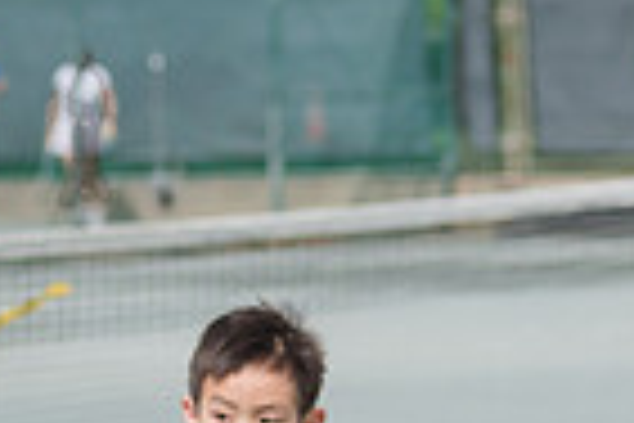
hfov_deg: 5.0
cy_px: 781
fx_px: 7220
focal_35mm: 410
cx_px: 953
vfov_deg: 3.3
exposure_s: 1/800
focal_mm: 100
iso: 100
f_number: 4
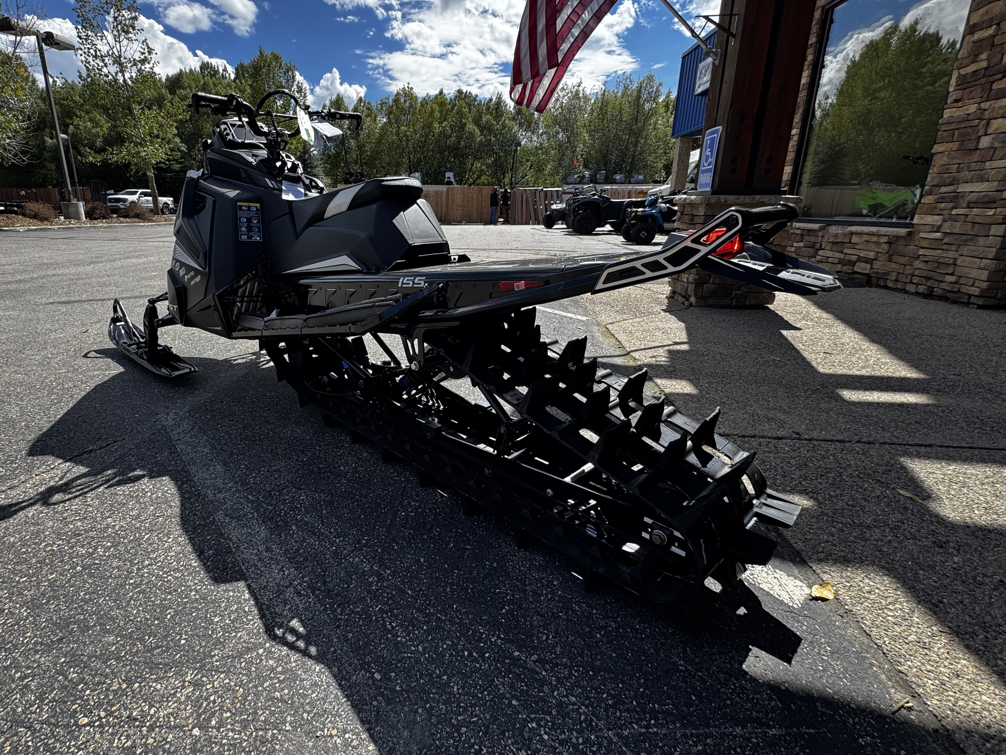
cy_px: 340
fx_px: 494
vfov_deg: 74.5
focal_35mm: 17
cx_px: 420
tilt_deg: -16.3
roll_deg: +0.9
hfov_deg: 90.2
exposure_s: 1/561
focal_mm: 2.22
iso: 40
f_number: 2.2
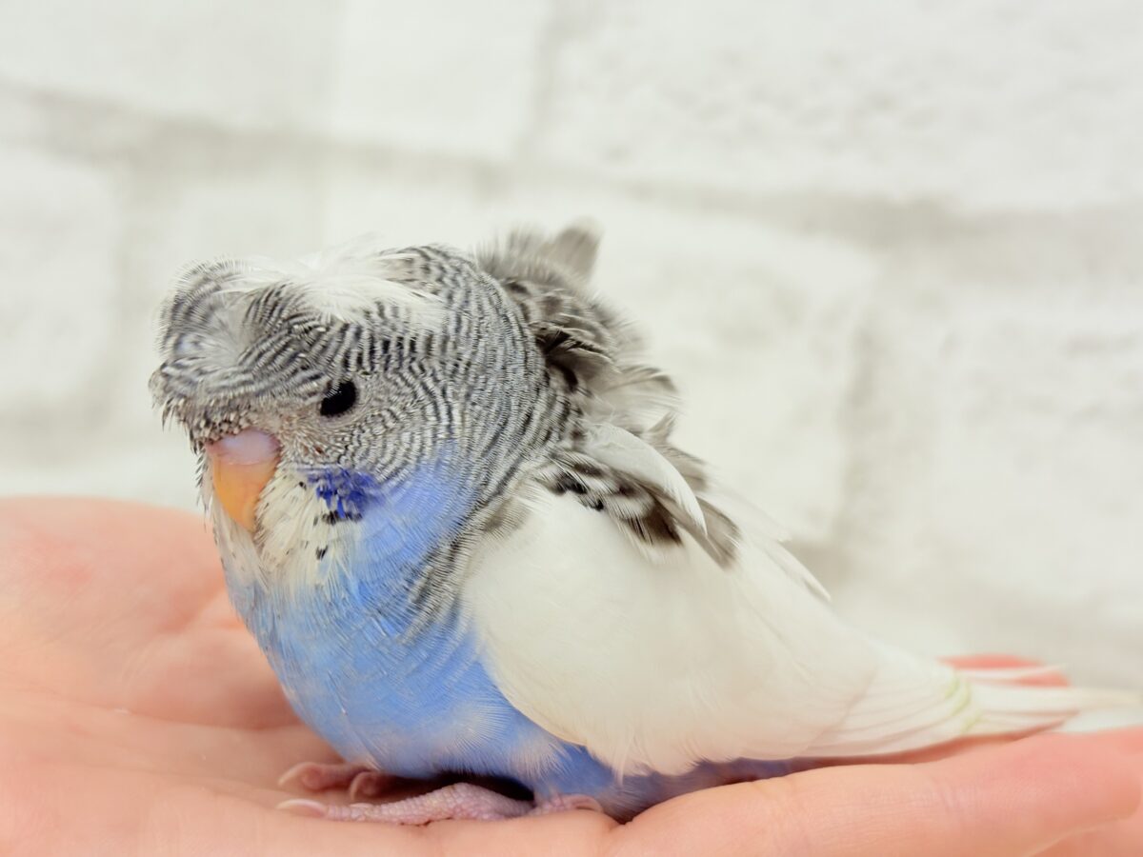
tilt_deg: -3.7
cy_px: 428
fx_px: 1717
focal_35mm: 52
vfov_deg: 28.0
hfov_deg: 36.8
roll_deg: -7.3
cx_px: 572
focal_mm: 5.96
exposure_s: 1/100
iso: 64
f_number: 1.6
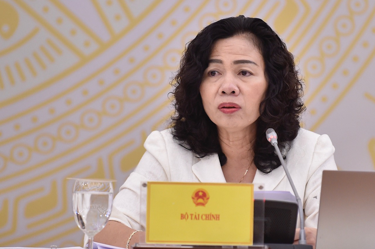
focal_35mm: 200
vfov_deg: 6.9
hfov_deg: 10.3
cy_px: 124
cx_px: 188
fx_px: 2081
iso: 2000
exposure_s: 1/160
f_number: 2.8
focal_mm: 200
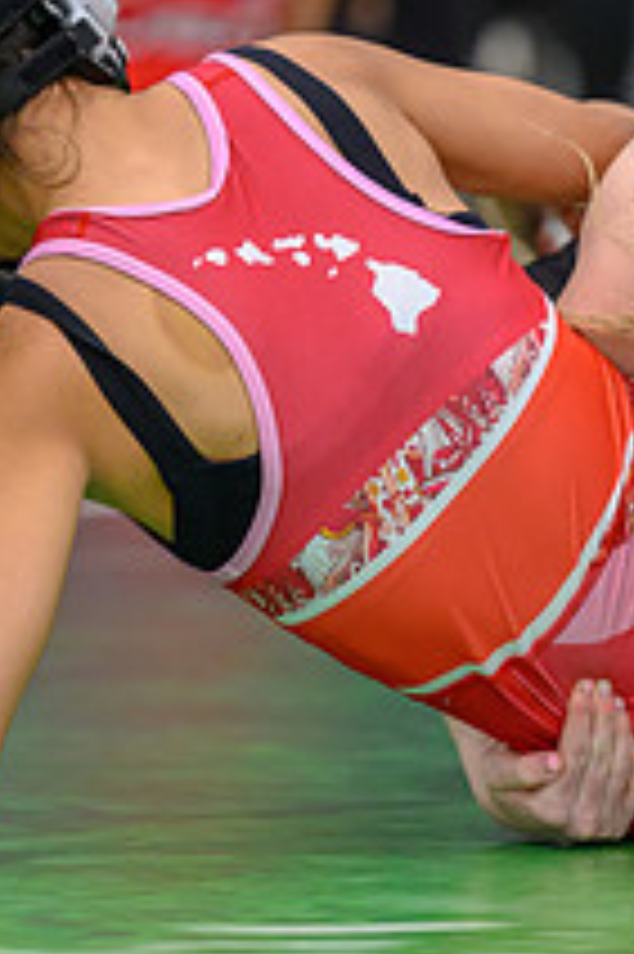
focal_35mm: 429
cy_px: 234
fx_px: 11350
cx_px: 725
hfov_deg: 3.2
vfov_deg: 4.8
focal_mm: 140
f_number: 2.8
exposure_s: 1/800
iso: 1800
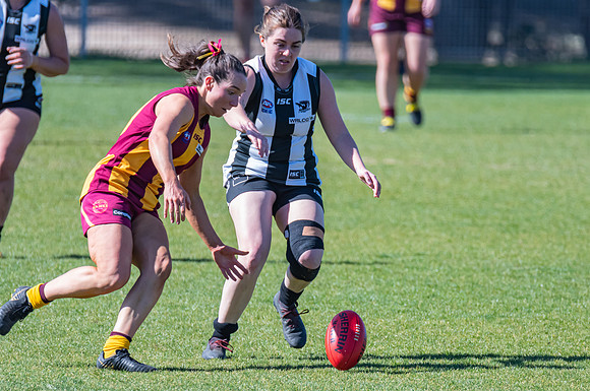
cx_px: 325
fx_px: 16226
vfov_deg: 1.4
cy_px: 197
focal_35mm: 991
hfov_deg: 2.1
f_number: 8
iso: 800
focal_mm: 600
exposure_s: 1/1600
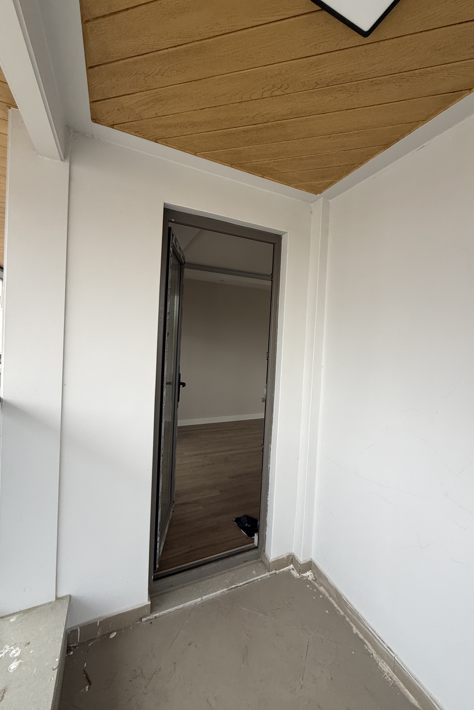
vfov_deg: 100.4
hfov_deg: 77.1
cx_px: 261
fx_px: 296
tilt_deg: -1.3
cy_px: 347
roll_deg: -3.2
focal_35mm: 15
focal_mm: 2.22
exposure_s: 1/99
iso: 160
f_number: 2.2
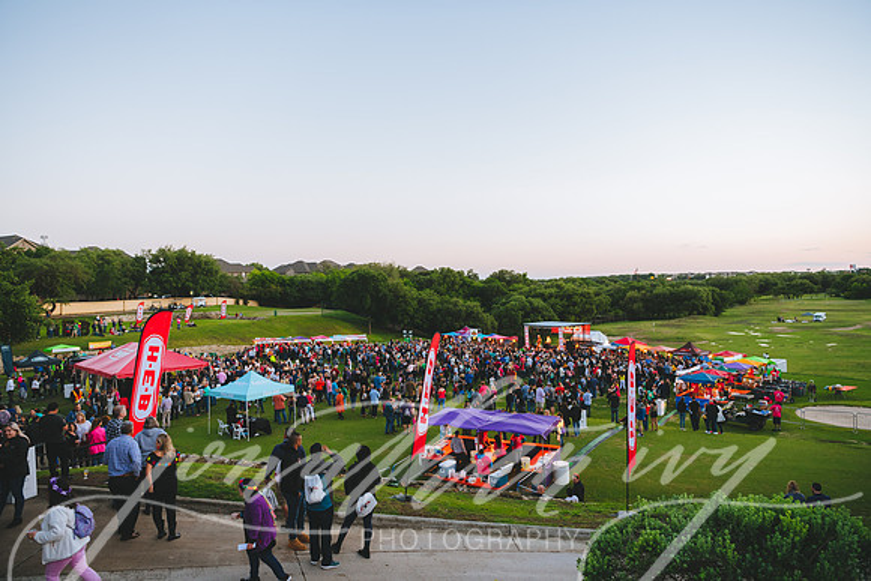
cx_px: 436
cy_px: 290
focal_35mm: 24
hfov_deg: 73.7
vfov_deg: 53.2
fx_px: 581
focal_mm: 24
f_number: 3.5
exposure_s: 1/100
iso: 800
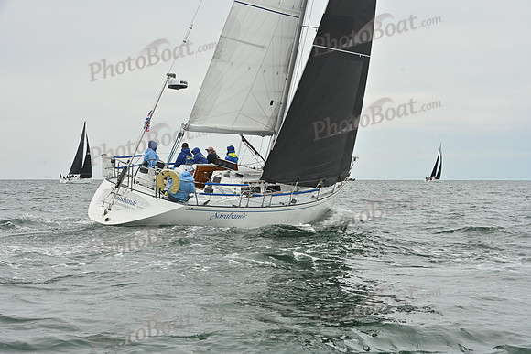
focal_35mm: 70
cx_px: 266
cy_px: 177
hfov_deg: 28.8
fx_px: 1033
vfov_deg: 19.5
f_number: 10
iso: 320
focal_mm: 70
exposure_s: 1/1000
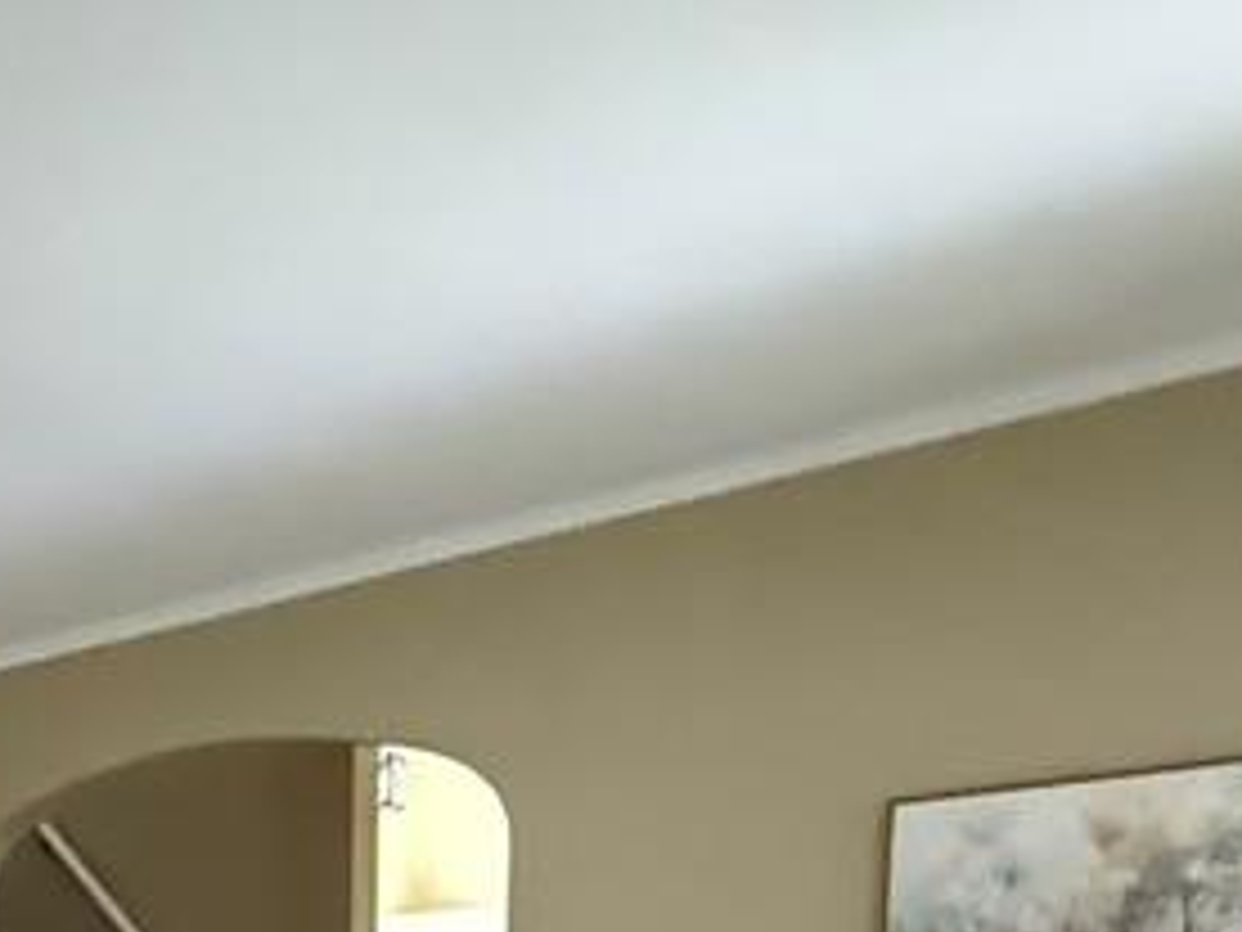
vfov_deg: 21.8
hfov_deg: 35.0
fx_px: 1866
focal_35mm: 52
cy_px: 1508
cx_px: 153
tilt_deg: -12.6
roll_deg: +0.2
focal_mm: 2.22
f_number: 2.2
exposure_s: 1/60
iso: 1250
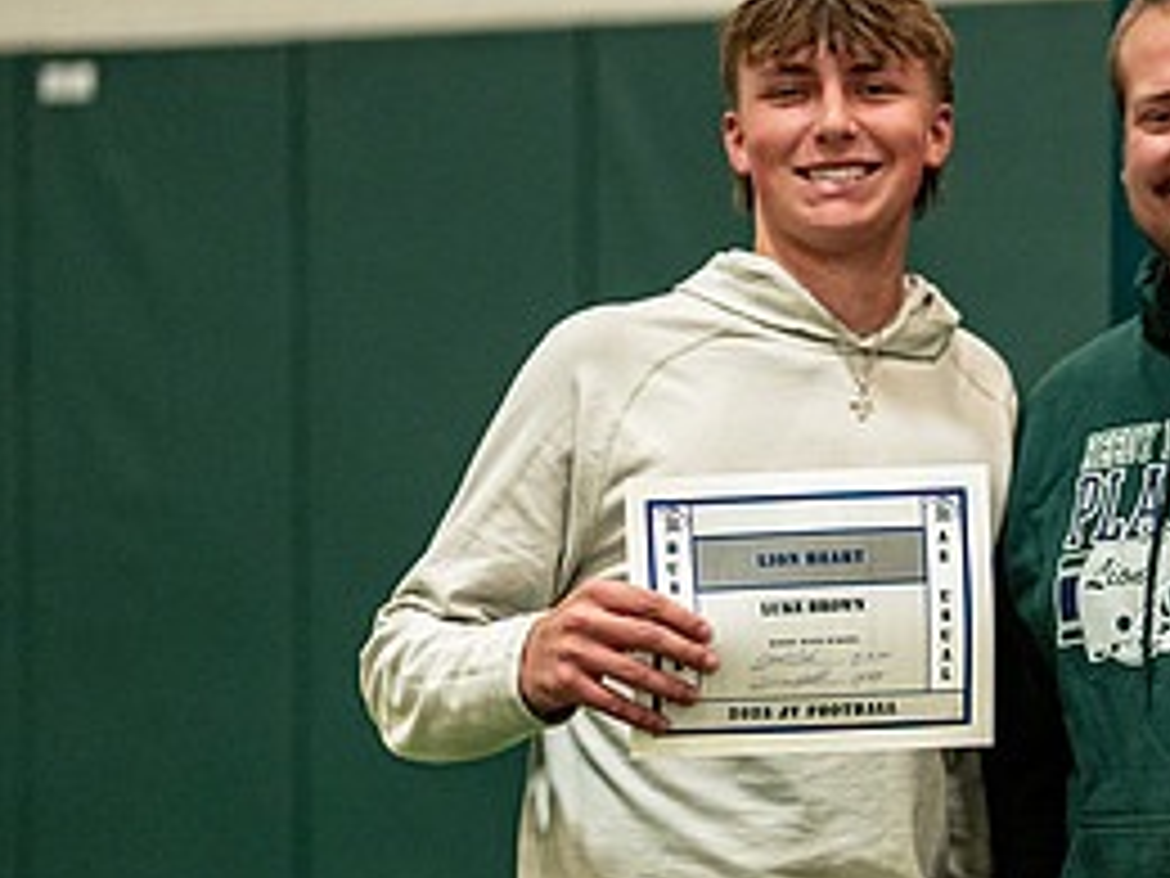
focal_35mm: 125
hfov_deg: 15.6
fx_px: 4225
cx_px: 1069
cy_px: 537
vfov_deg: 11.9
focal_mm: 50
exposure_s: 1/320
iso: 1250
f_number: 1.2
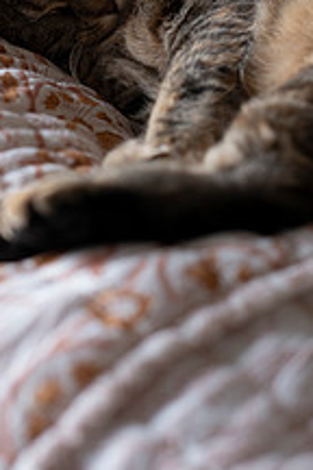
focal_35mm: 104
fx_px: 1356
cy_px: 59
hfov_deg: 13.1
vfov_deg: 19.3
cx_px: 70
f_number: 3.2
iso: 800
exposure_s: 1/200
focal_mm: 50
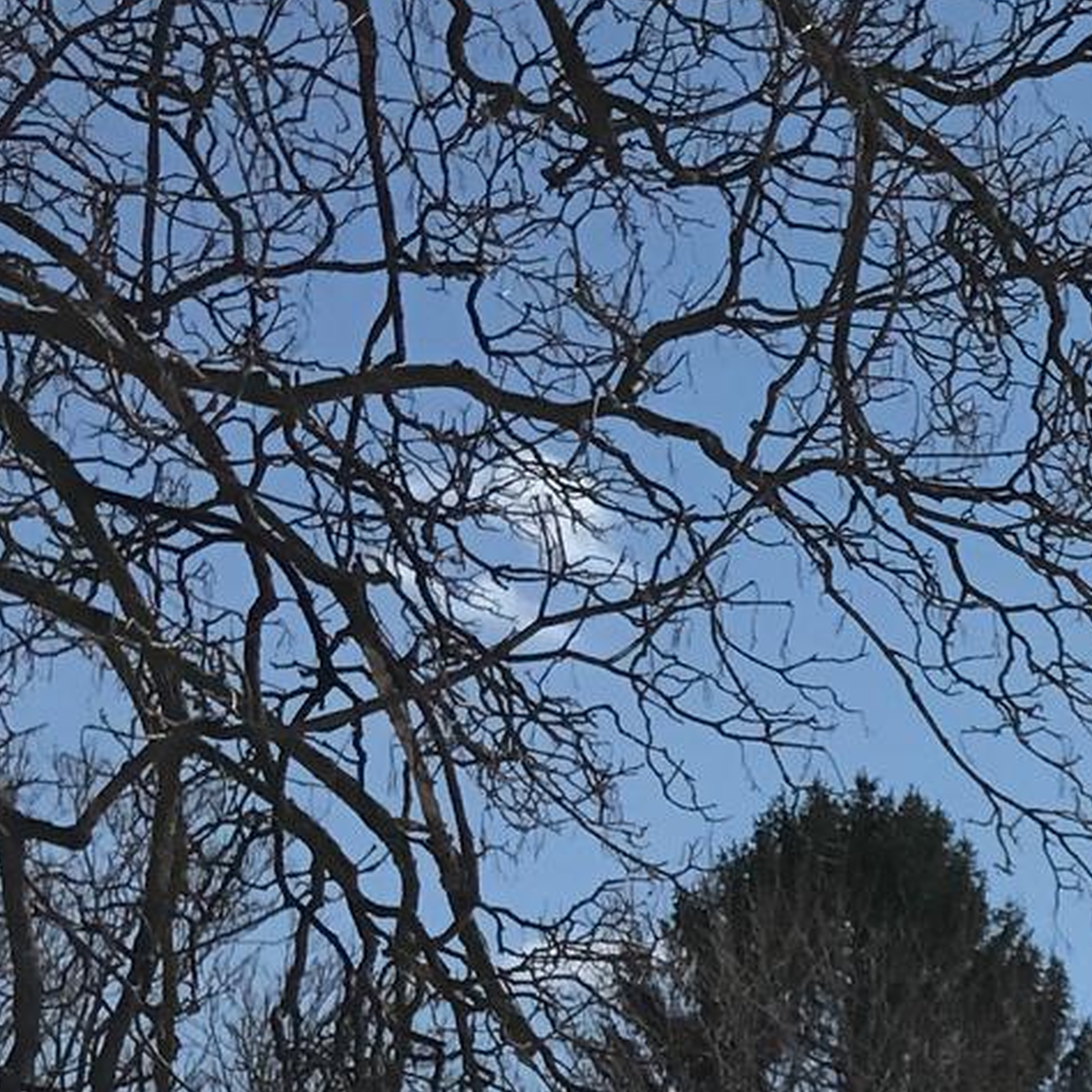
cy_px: 1260
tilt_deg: +10.4
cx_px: 1974
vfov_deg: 15.7
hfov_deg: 14.3
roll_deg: +1.0
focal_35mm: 107
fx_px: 3819
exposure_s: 1/10638
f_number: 1.8
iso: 20
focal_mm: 3.99
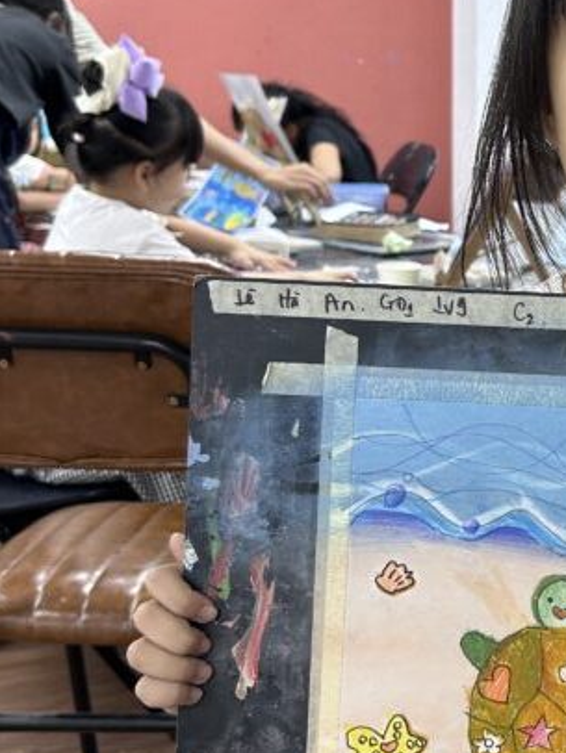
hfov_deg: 21.5
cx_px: 662
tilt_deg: -11.7
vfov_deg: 30.2
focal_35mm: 64
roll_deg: -2.6
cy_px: 339
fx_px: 1394
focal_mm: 5.7
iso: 64
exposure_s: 1/100
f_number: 1.5
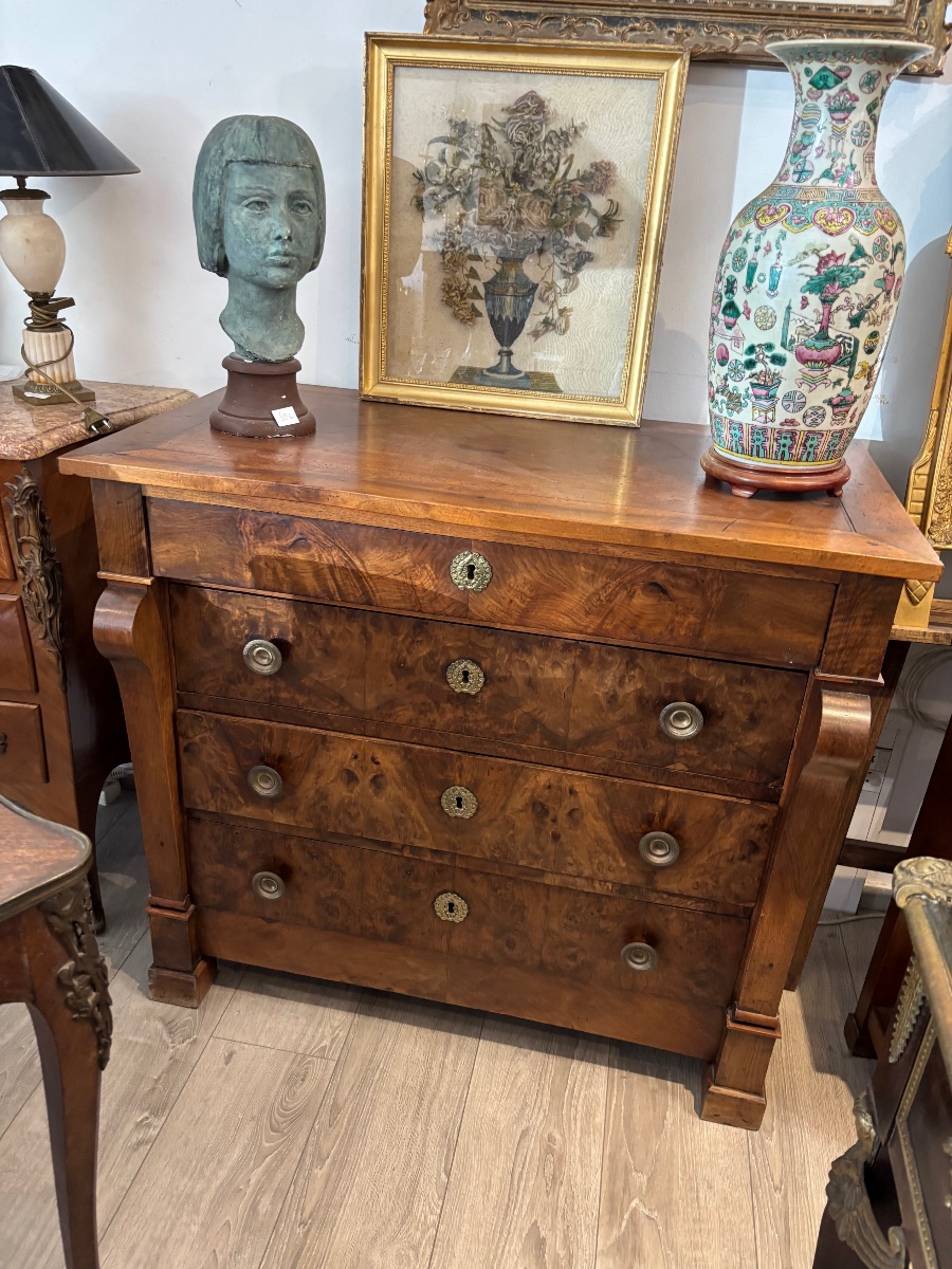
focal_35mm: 26
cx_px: 476
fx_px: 953
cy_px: 634
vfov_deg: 67.3
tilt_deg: -25.9
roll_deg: -4.5
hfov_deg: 53.1
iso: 320
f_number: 1.6
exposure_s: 1/50
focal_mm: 5.96
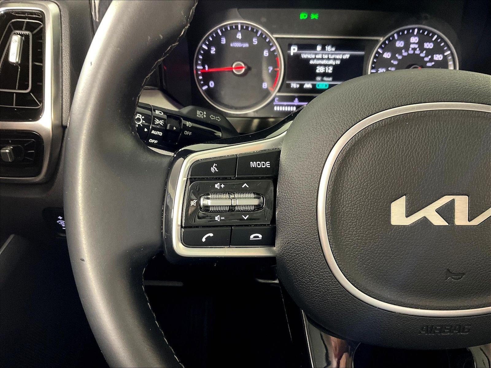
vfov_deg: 48.2
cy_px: 184
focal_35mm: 29
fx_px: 411
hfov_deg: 61.7
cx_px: 246
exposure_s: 1/40
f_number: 1.8
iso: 250
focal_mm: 3
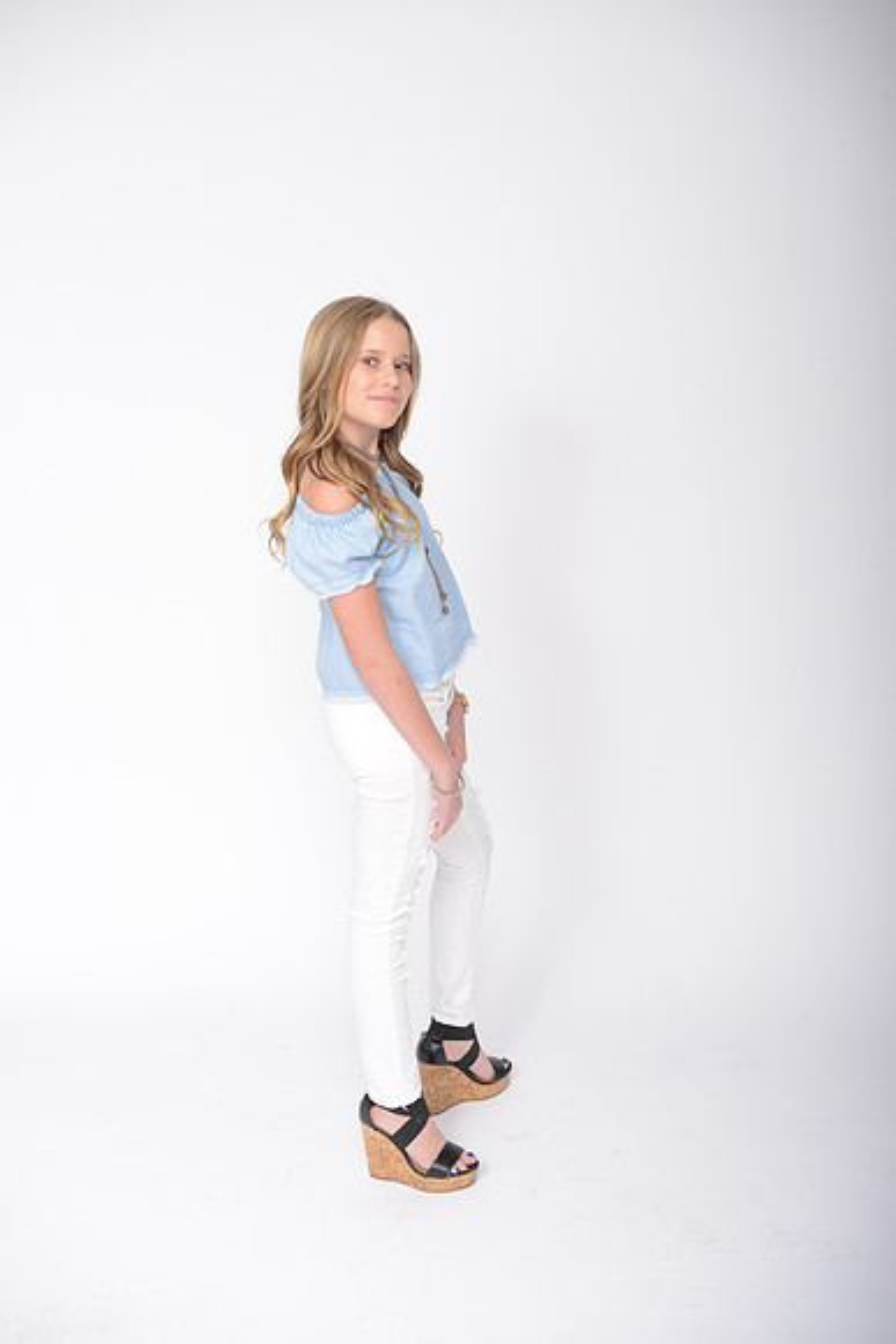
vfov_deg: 43.6
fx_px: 1679
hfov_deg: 29.9
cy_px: 672
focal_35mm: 45
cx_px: 448
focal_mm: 45
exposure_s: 1/250
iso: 200
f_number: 8
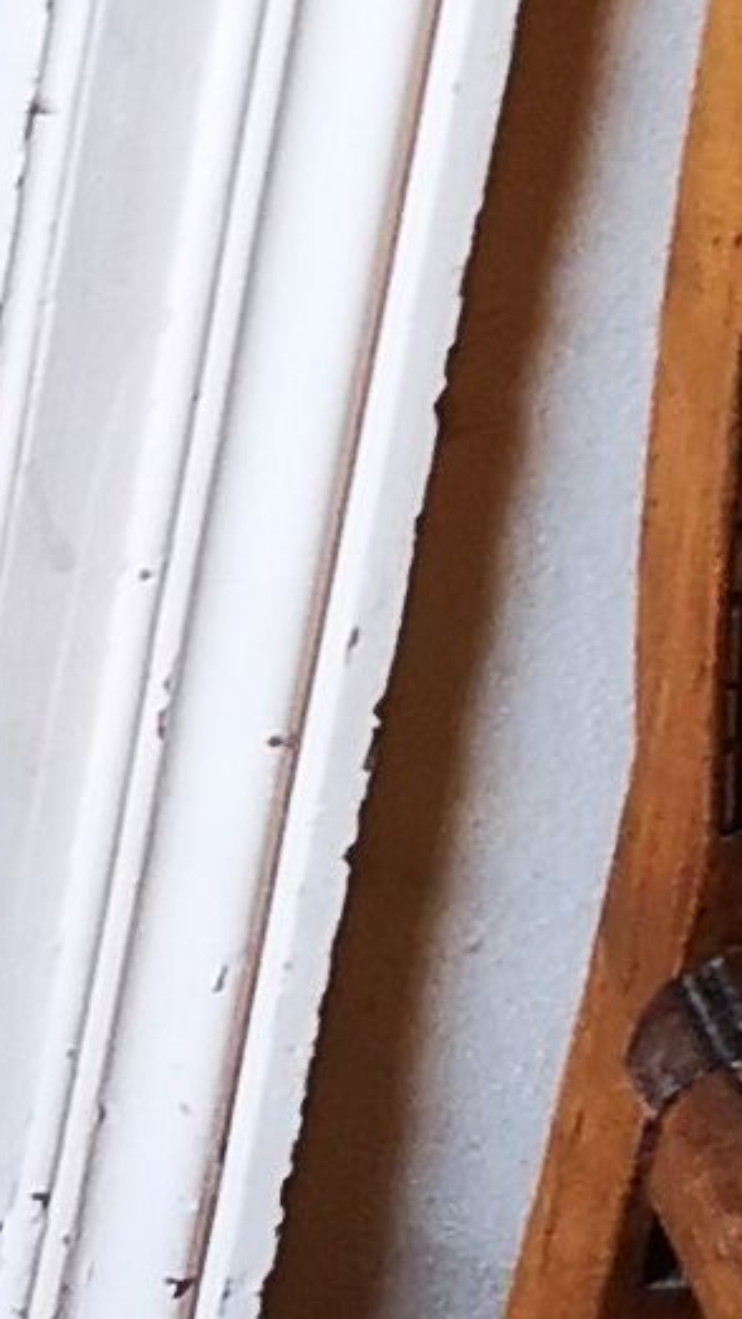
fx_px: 7174
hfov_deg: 5.2
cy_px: -1745
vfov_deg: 9.5
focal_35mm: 205
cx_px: -2276
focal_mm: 5.58
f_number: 1.8
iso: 250
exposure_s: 1/30
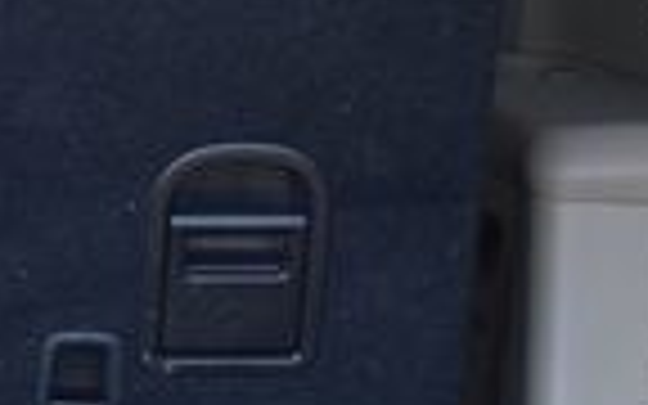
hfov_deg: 7.5
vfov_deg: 4.8
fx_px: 4786
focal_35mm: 271
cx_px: -477
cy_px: -14
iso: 400
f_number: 8
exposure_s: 1/80
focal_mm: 40
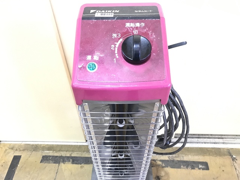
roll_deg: +2.6
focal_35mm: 28
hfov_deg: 63.4
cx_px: 120
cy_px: 90
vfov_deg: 49.7
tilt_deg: -43.7
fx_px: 194
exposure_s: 1/15
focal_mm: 3.99
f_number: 1.8
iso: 100
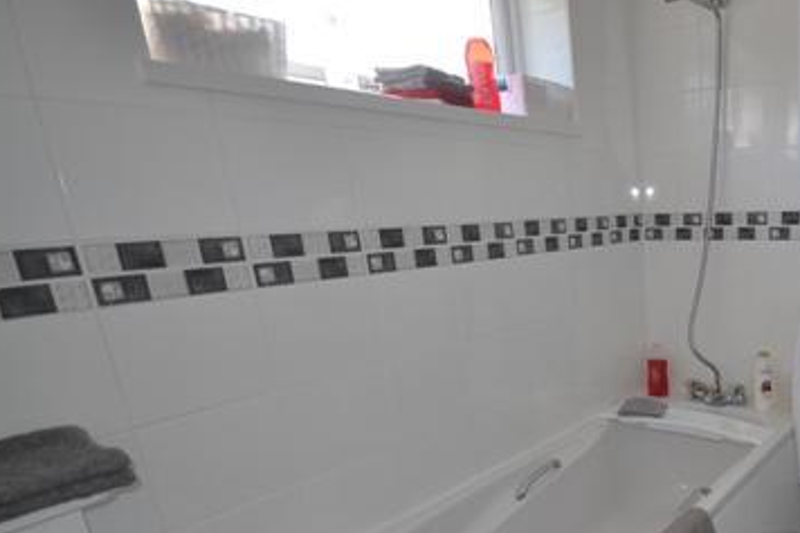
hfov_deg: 59.4
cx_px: 690
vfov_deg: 46.0
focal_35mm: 27
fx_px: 600
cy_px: 408
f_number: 4
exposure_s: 1/125
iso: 280
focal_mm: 10
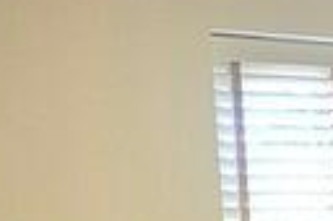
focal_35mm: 108
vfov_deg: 11.8
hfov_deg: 16.2
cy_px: 380
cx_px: 588
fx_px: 998
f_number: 2.2
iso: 80
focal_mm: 2.2
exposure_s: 1/50
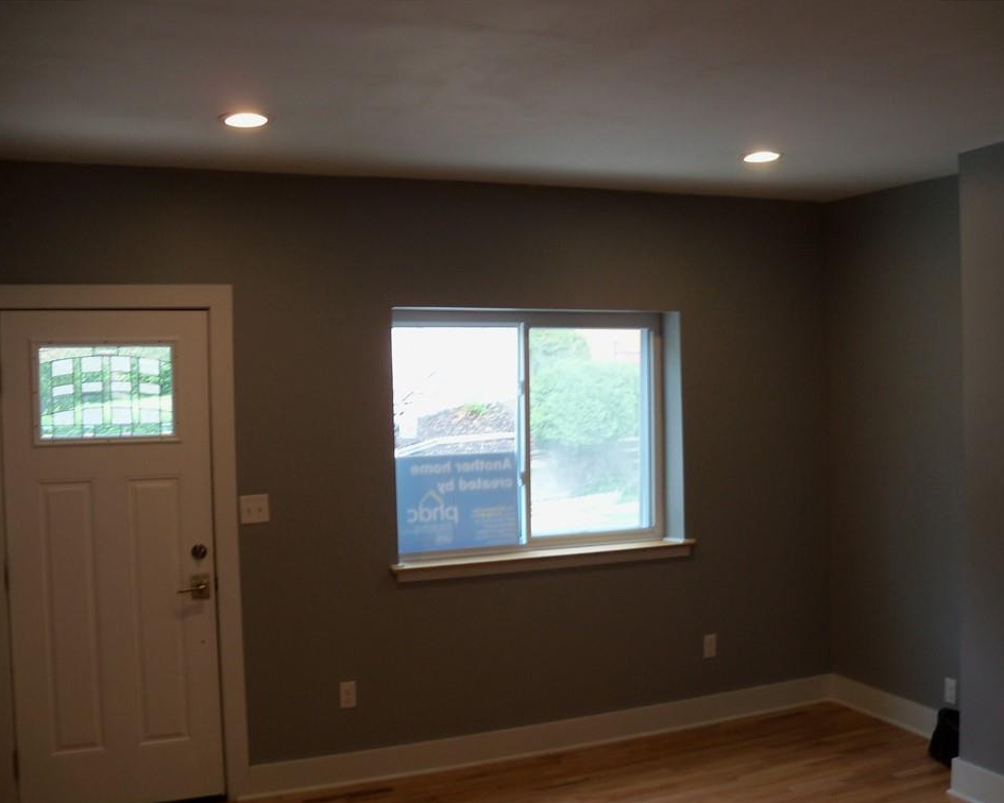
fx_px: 1099
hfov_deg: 49.1
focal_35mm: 37
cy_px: 402
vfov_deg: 40.1
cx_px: 498
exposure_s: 1/40
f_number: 3.5
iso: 100
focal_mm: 6.2
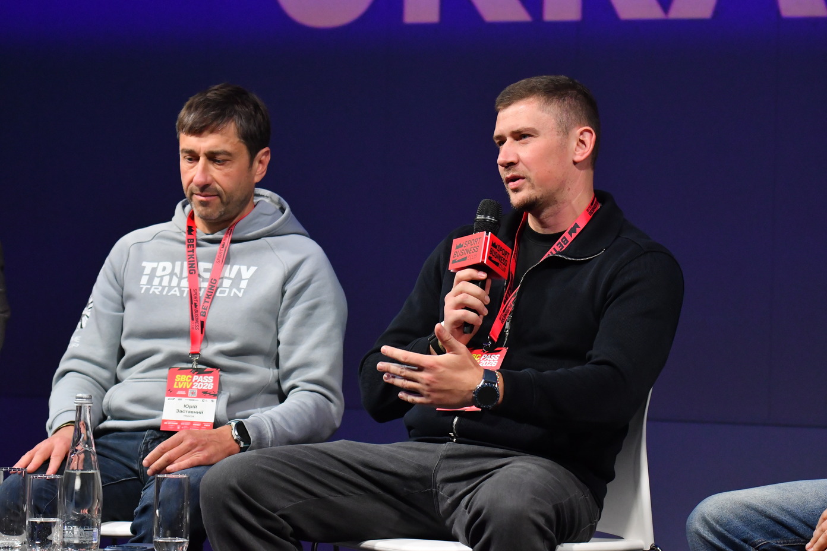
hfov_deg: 11.8
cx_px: 414
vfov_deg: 7.9
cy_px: 276
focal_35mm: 174
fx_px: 3997
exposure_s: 1/500
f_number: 4
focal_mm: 116
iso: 2000
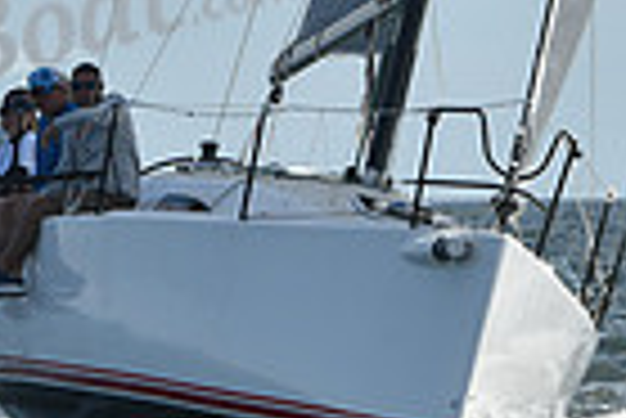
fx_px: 14500
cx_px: 536
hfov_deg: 2.5
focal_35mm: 833
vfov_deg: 1.7
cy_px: 218
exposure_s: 1/1000
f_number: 10
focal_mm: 200
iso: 320
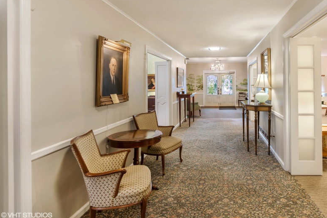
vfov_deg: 58.4
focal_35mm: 21
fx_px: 191
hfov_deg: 79.1
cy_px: 77
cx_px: 213
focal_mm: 16
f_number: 8
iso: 200
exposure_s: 1/1.67
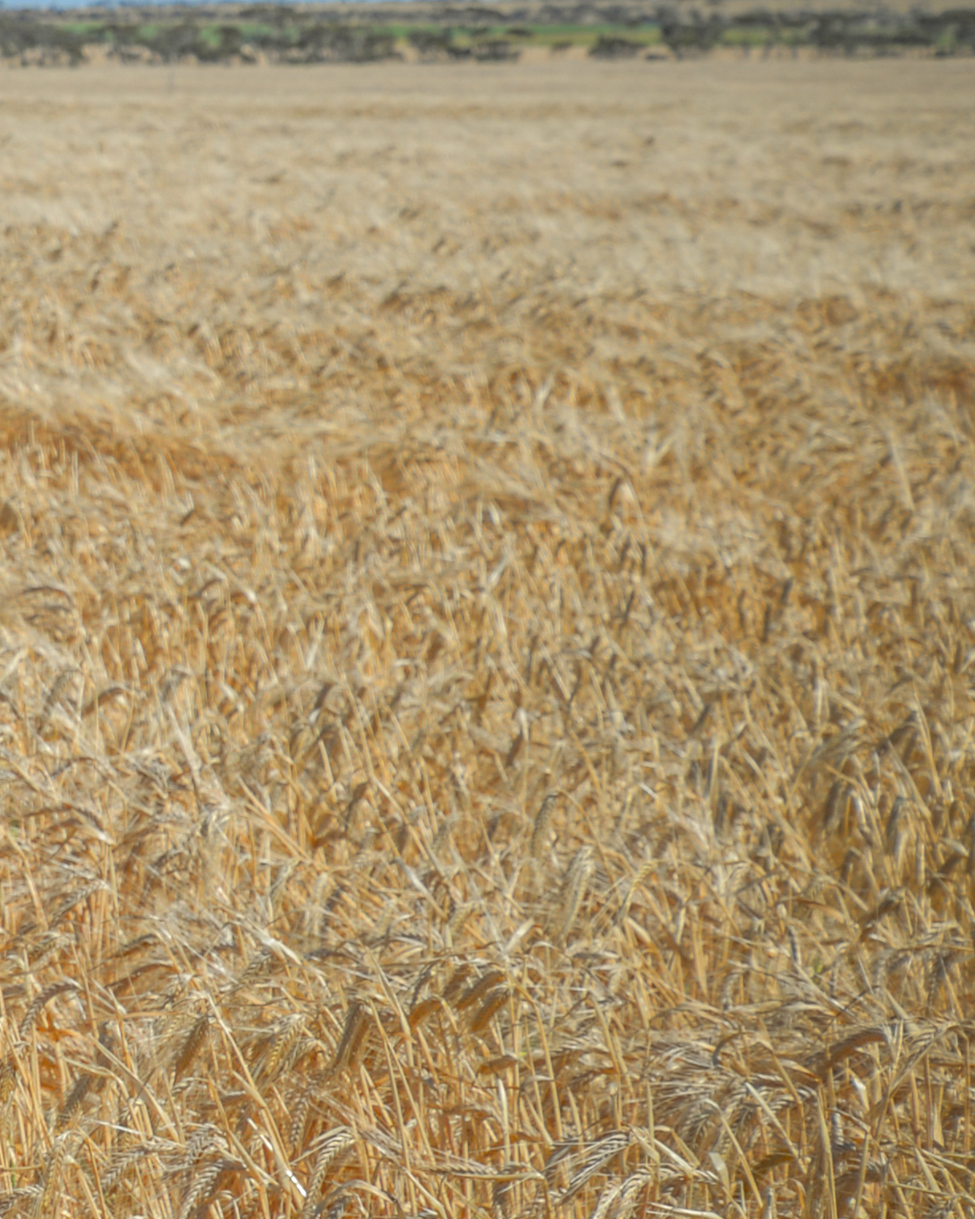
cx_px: -1394
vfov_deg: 10.9
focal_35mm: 177
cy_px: 469
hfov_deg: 8.0
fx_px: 6386
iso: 100
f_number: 9
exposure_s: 1/320
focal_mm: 48
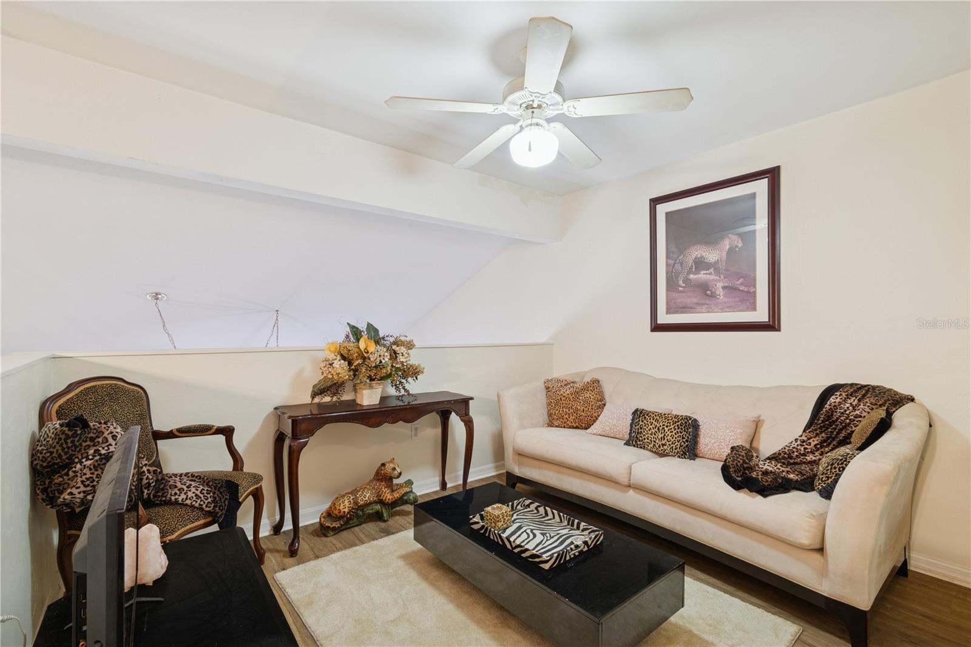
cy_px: 324
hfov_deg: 100.4
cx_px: 486
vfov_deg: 77.3
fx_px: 404
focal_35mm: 15
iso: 200
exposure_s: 1
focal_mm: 10
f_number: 8
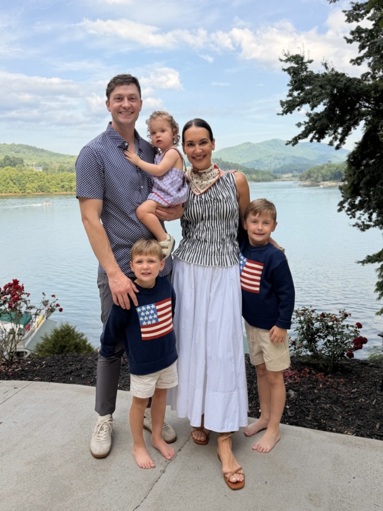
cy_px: 256
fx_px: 354
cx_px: 192
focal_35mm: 24
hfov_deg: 56.8
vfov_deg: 71.6
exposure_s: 1/2053
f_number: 1.78
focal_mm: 6.76
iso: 80
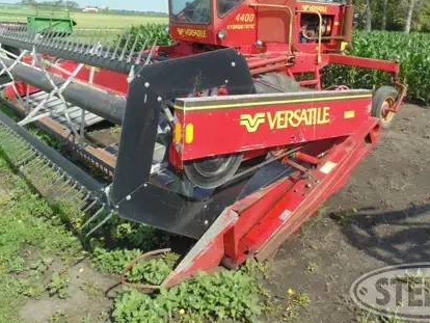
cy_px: 84
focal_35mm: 34
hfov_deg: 53.9
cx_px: 201
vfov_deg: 40.7
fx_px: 423
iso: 80
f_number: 3.1
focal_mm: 4
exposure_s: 1/800
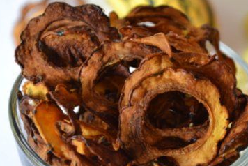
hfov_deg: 21.0
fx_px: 669
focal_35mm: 97
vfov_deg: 14.1
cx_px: 157
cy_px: 89
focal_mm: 48
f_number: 5.6
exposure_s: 1/15
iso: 800
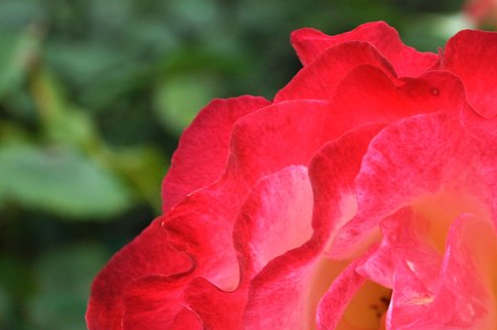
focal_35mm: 111
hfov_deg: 18.1
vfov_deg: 12.2
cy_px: 316
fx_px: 1531
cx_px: 451
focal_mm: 35
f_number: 7.1
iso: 200
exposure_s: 1/200
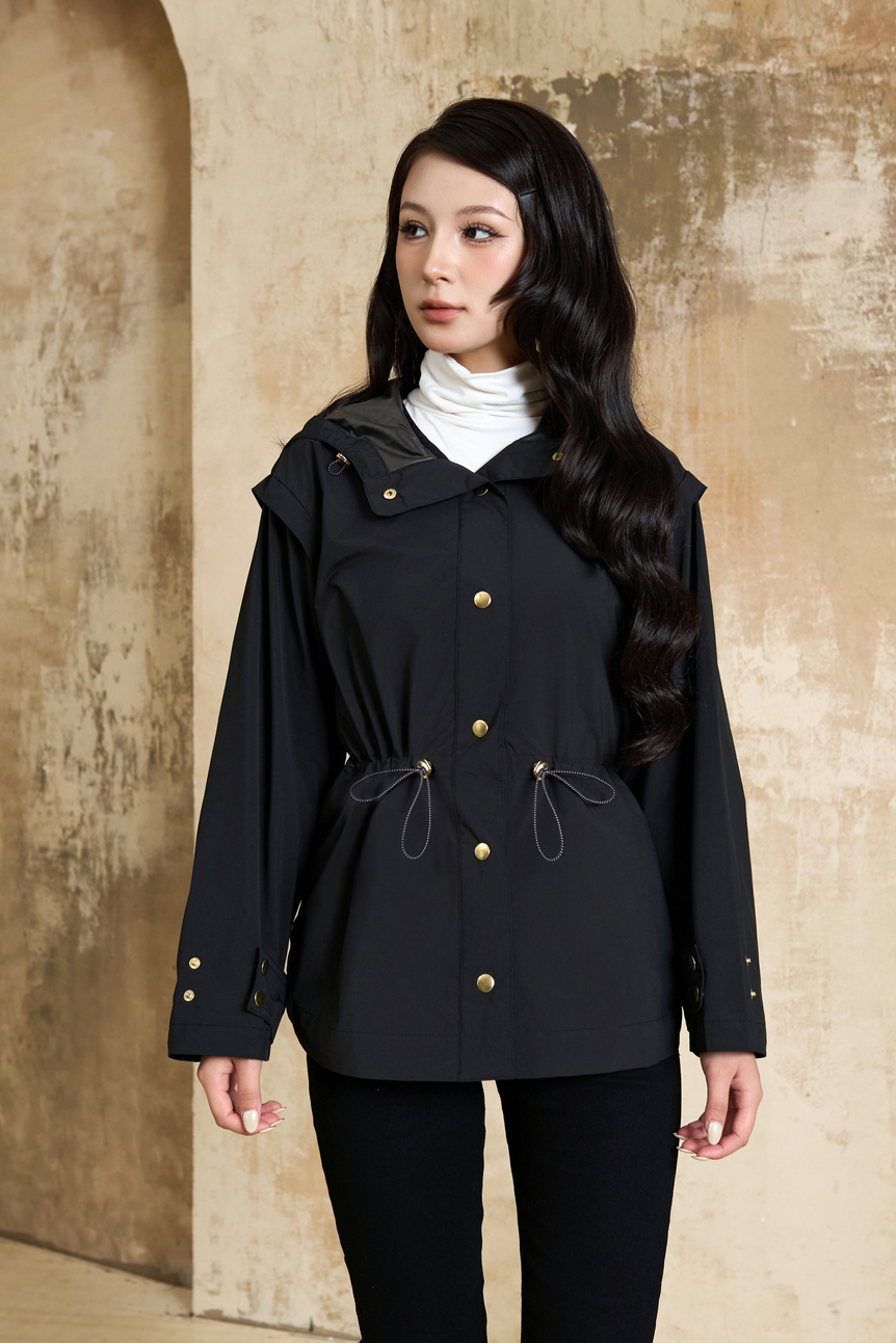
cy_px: 672
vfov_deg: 43.6
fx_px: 1679
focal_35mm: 45
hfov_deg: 29.9
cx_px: 448
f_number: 4
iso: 200
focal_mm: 30
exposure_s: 1/160
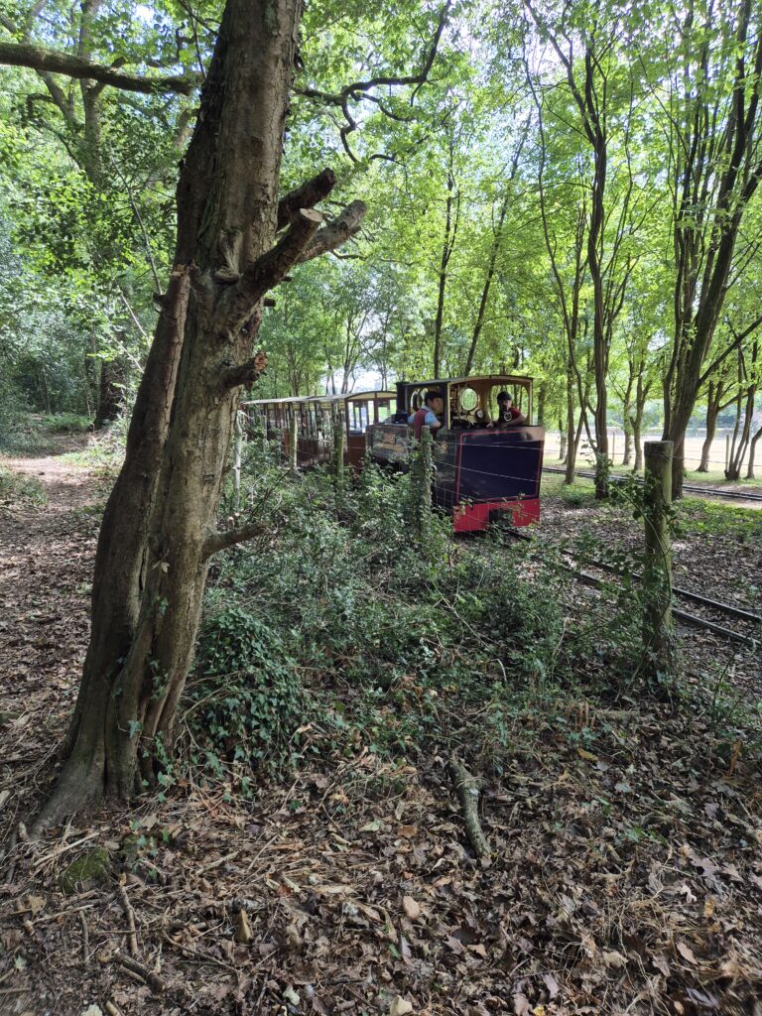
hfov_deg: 58.9
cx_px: 381
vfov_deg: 73.9
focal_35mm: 23
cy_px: 508
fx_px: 675
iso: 64
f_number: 1.8
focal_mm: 5.4
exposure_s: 1/180
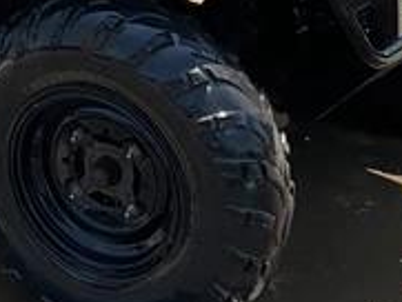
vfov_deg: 11.7
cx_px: -82
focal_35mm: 120
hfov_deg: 15.8
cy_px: -194
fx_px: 1394
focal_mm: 3
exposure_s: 1/635
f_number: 1.8
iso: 25
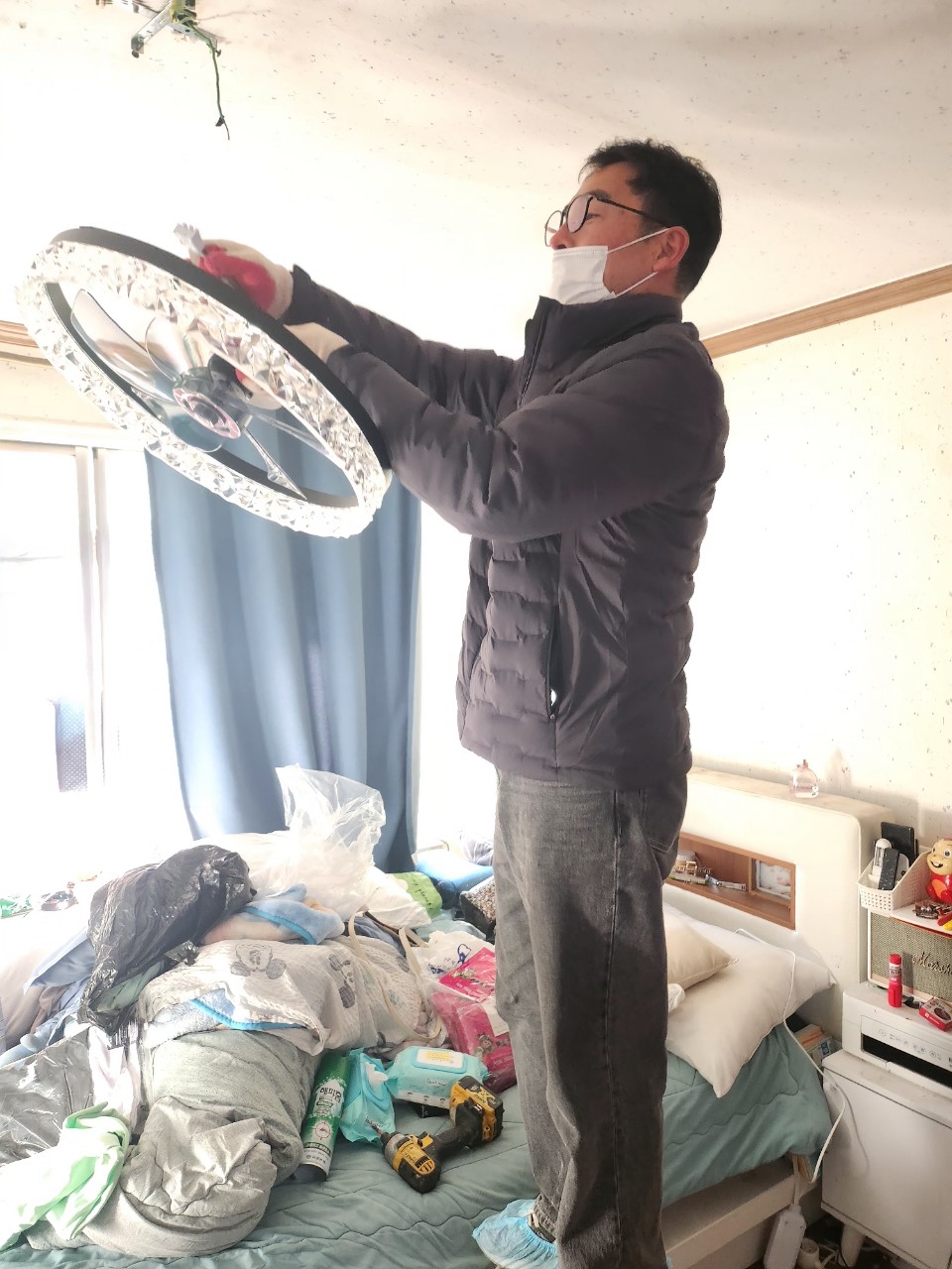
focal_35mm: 24
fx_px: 880
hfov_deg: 56.8
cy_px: 634
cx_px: 476
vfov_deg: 71.6
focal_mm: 5
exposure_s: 1/60
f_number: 1.8
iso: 800
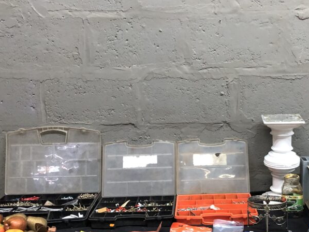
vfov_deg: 30.3
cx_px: 206
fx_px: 429
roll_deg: +1.8
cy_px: 122
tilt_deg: -7.9
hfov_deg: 39.2
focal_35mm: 48
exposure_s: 1/14
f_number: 1.8
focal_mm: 3.99
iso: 100
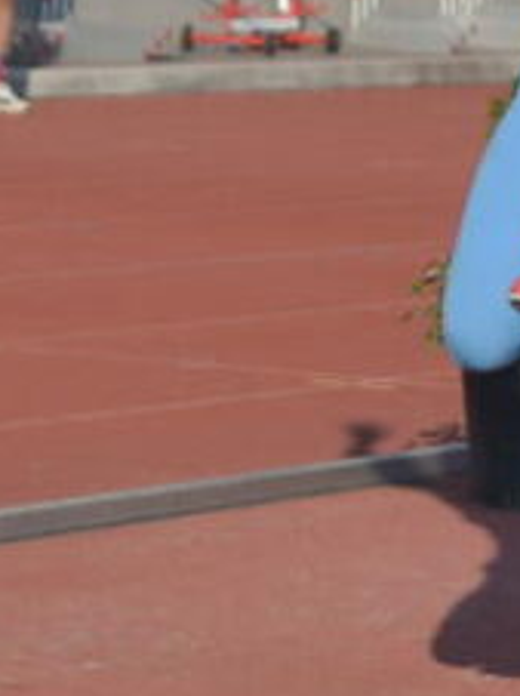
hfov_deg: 5.4
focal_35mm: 275
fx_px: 5518
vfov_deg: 7.2
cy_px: 262
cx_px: 314
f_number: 5.6
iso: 400
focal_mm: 42
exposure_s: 1/3200
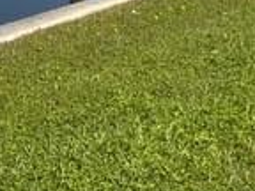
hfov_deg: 14.1
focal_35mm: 129
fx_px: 950
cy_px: -186
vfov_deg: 10.6
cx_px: -156
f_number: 1.8
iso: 16
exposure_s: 1/2141
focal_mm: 3
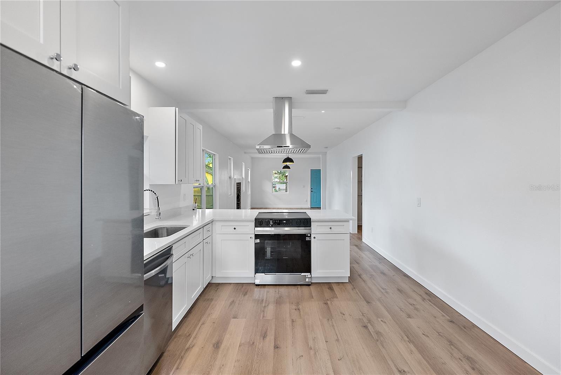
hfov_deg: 96.7
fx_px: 249
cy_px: 188
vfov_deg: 73.8
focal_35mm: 16
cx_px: 280
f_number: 4
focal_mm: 16
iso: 1600
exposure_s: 1/80
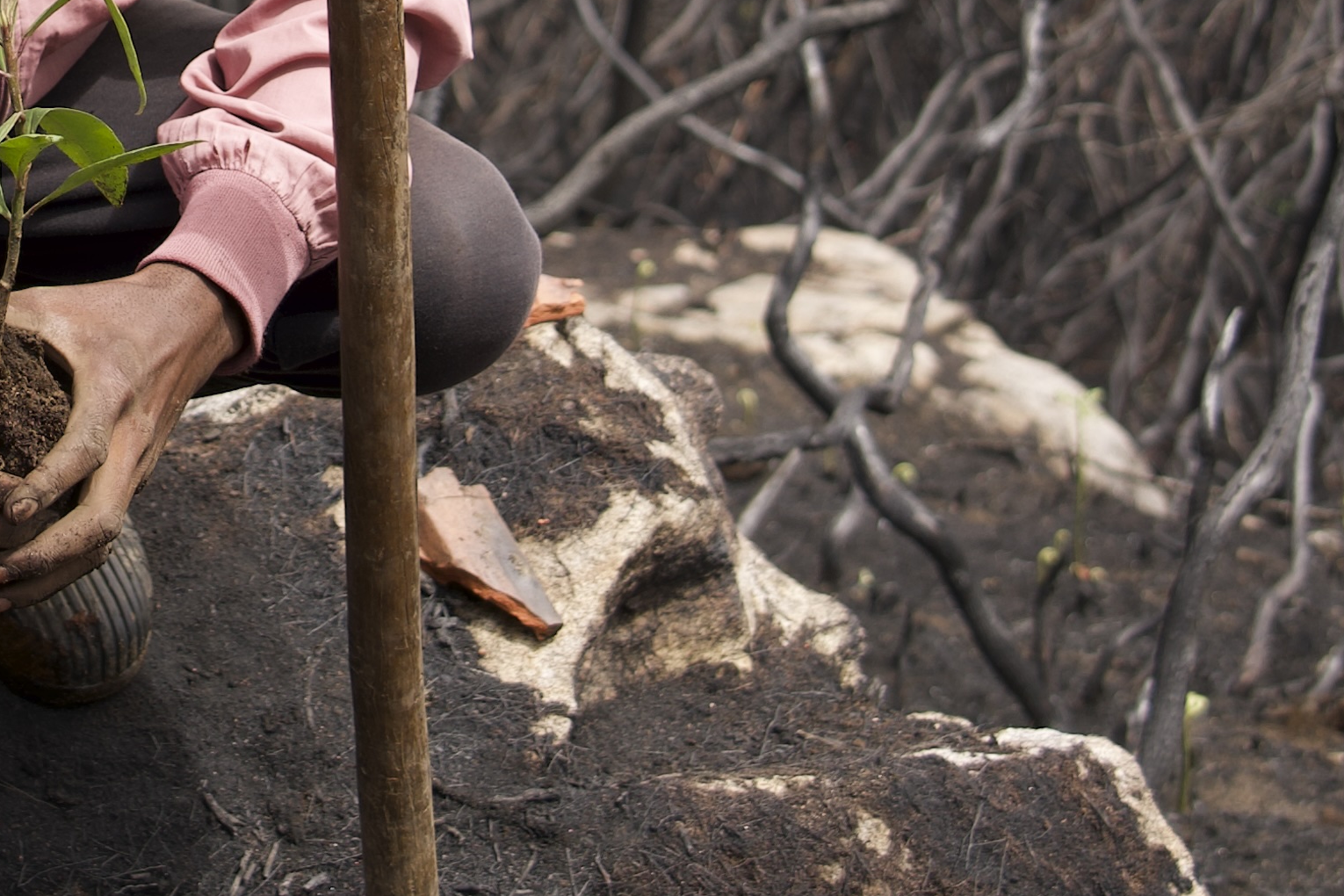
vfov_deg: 9.1
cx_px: -55
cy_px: -175
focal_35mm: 149
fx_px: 5562
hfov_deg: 13.6
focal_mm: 38
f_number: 4.5
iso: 100
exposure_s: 1/400
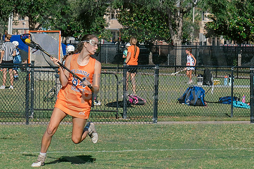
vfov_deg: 4.4
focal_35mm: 312
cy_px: 61
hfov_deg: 6.6
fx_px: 2202
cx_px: 112
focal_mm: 70
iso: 250
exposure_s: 1/2000
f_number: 5.6
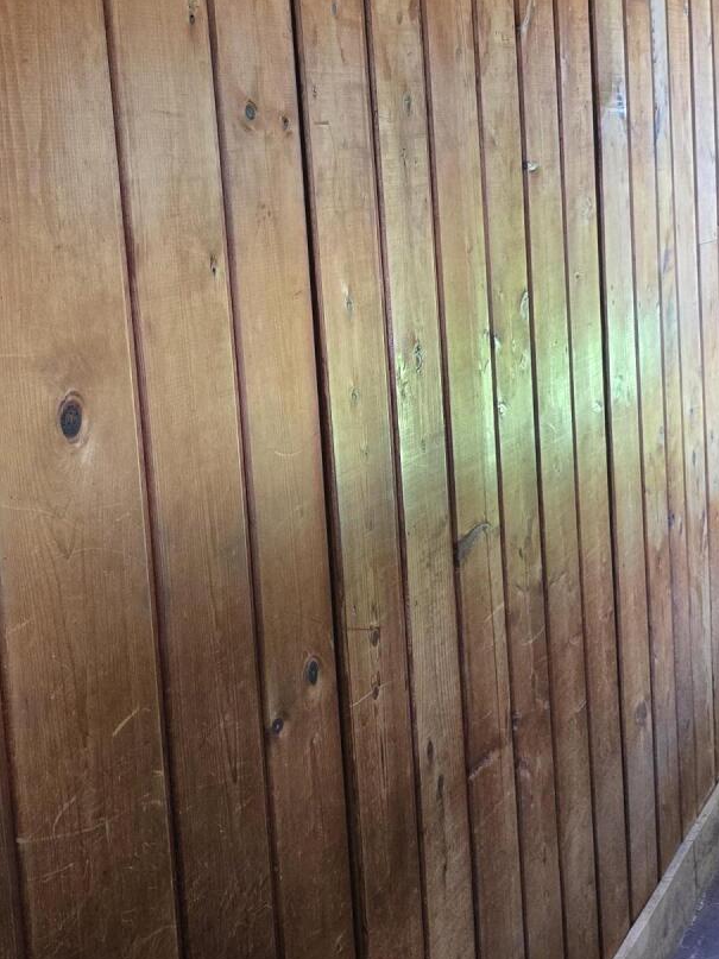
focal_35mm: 57
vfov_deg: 33.7
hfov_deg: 25.7
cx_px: 358
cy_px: 386
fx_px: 1579
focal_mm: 6.3
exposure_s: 1/120
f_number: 1.7
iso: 320
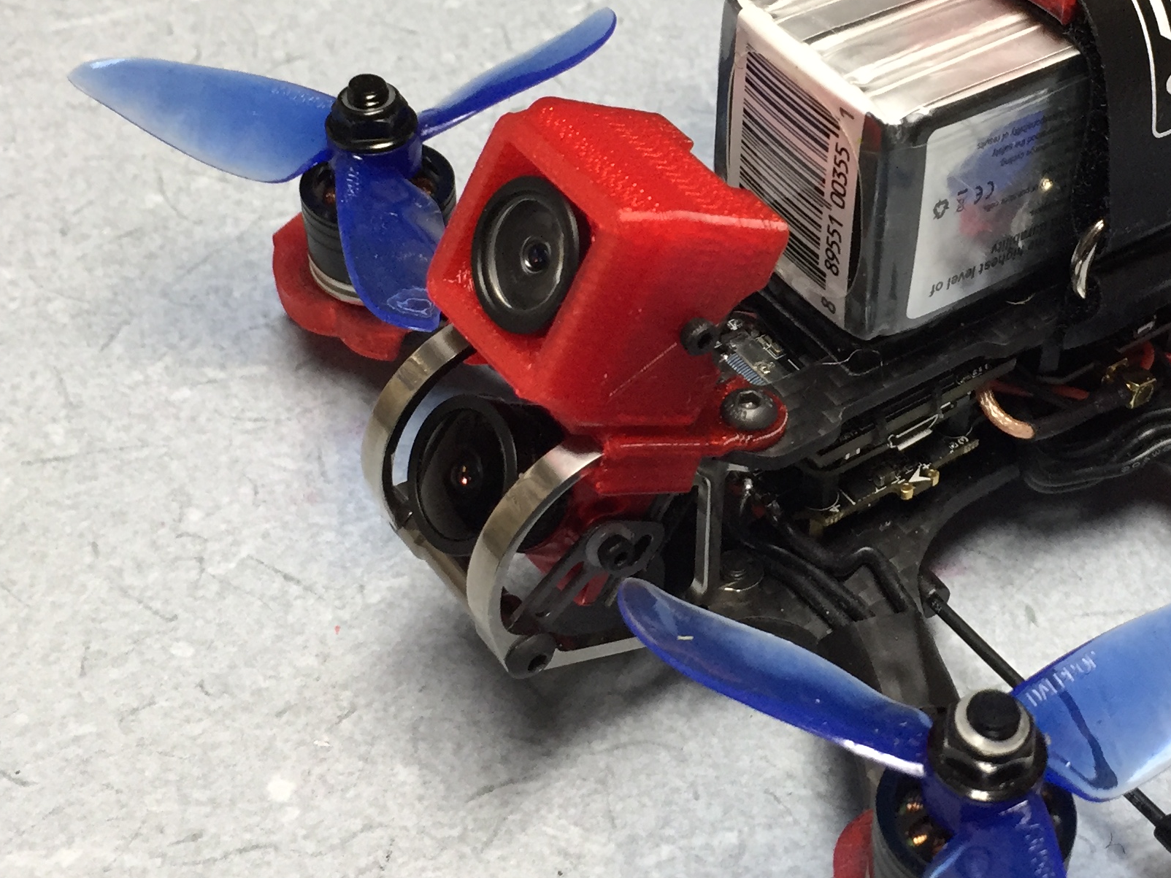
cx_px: 865
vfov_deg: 24.6
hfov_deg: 32.1
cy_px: 263
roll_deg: -5.4
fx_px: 1996
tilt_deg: -39.7
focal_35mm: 59
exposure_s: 1/30
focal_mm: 4.15
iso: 40
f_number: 2.2
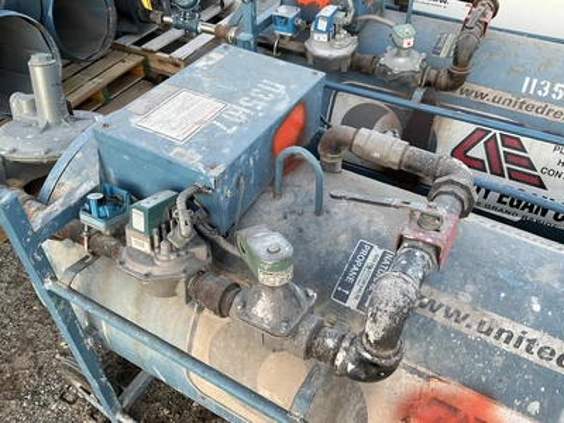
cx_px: 282
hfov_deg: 61.7
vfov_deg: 48.2
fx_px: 472
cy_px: 212
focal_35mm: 29
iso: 50
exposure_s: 1/122
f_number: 1.8
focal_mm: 3
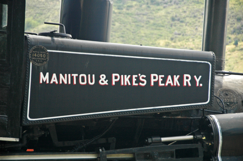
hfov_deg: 11.4
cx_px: 122
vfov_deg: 7.6
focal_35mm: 180
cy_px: 80
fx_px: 1214
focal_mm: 120
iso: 500
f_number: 5.6
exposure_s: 1/160
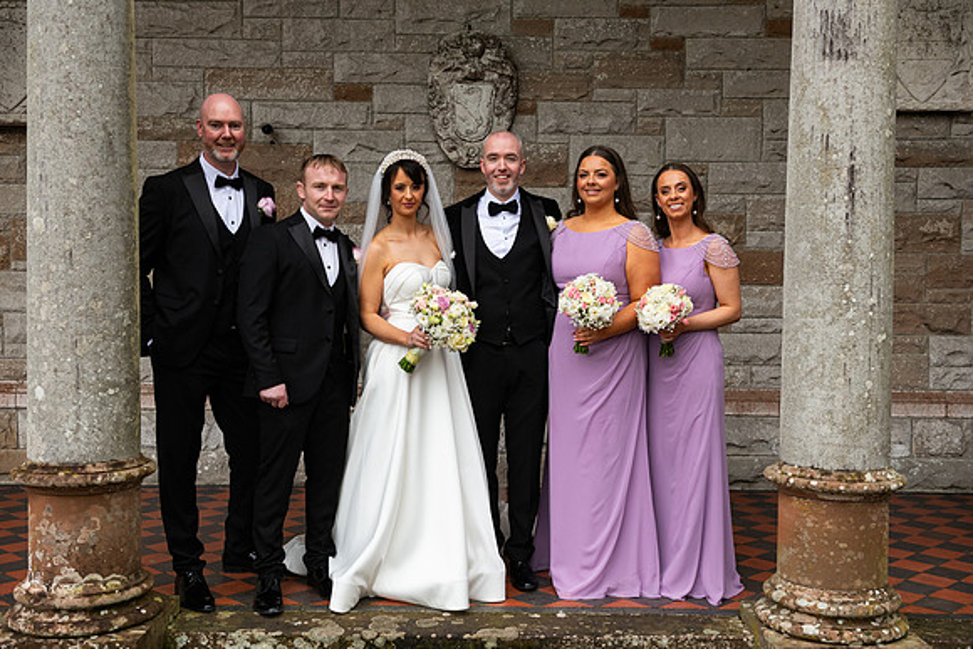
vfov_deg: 33.4
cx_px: 486
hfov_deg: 48.4
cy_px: 324
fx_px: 1081
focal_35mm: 40
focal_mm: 40
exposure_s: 1/160
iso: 320
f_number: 5
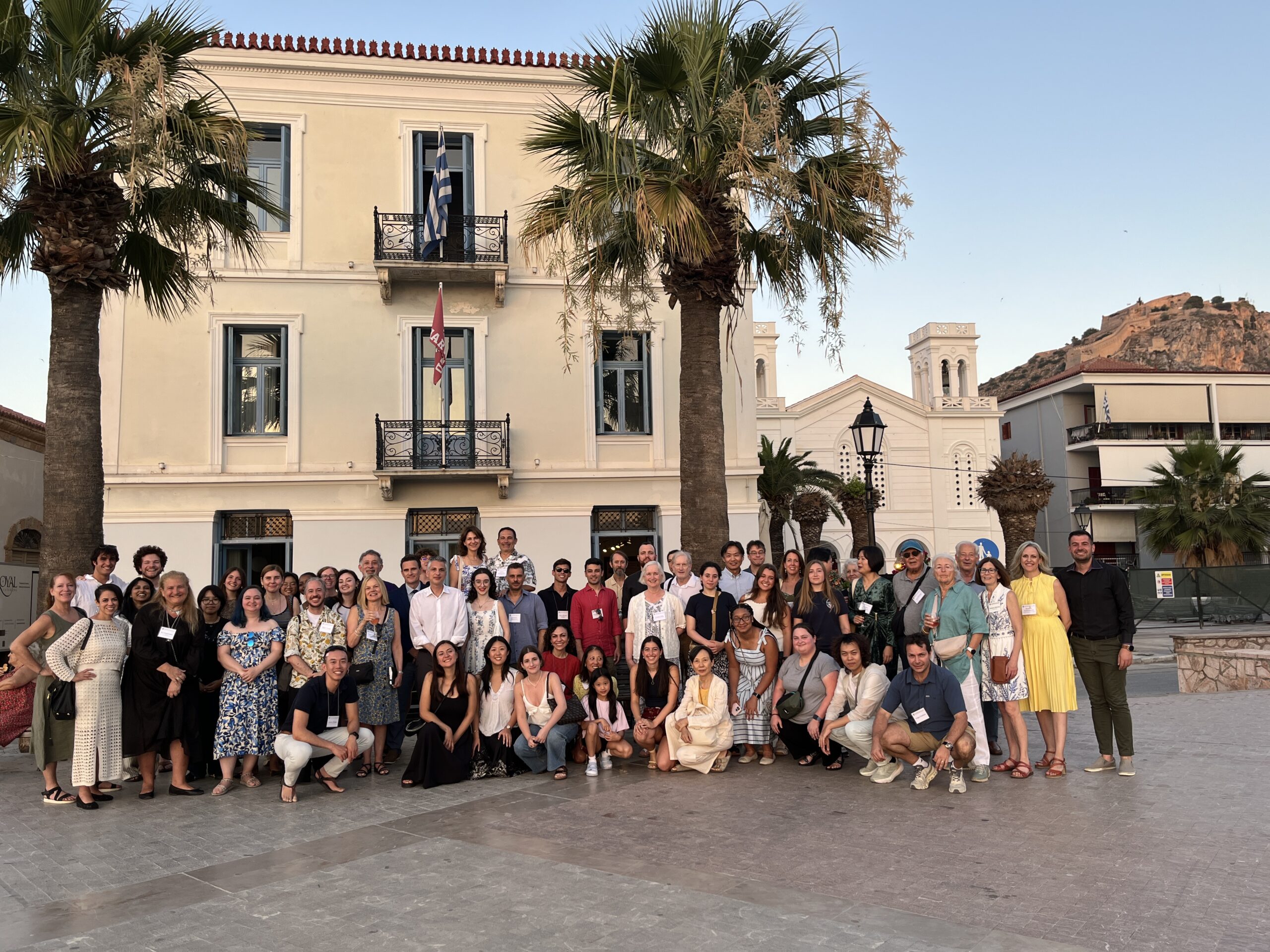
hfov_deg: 67.3
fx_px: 954
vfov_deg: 53.1
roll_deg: +2.2
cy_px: 476
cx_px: 635
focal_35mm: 26
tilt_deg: +5.8
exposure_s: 1/273
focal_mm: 5.1
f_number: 1.6
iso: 40
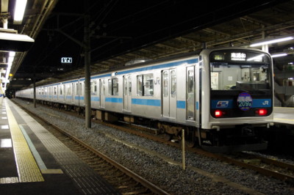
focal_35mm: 42
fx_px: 343
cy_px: 98
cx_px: 147
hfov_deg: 46.4
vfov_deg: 31.8
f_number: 4
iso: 3200
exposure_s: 1/60
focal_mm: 28.13
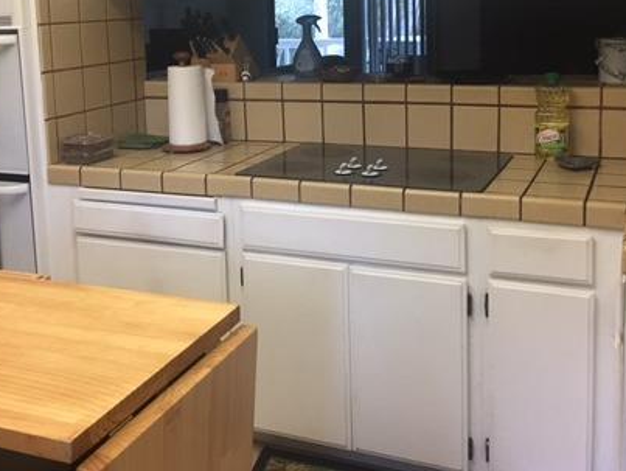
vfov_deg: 31.1
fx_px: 833
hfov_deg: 41.2
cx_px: 300
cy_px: 124
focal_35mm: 46
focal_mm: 4.15
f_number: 2.2
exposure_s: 1/15
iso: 32
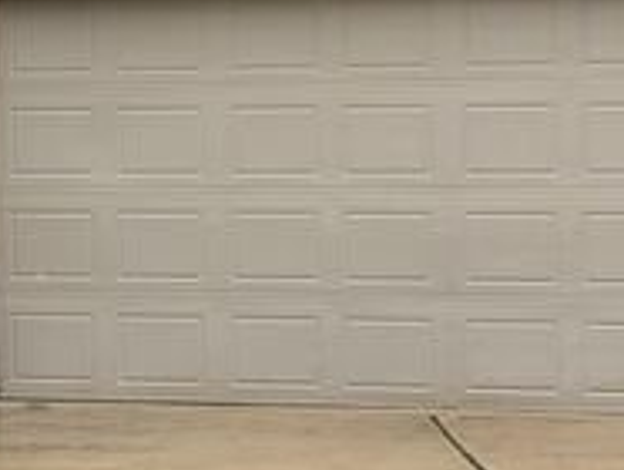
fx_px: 2328
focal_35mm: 129
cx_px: 312
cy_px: 89
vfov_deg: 11.5
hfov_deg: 15.3
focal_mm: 6.76
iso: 64
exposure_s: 1/523
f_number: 1.78
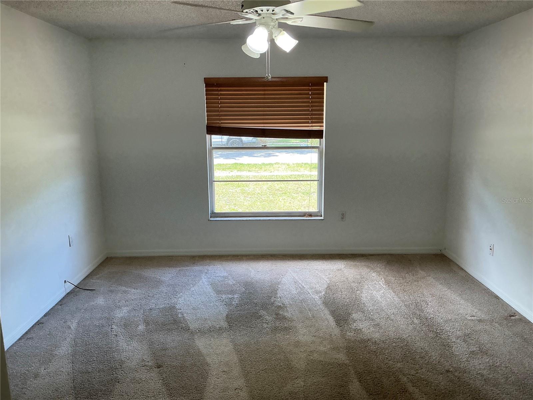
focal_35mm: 28
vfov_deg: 49.7
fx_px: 431
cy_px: 200
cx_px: 266
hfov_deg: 63.4
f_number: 1.8
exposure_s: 1/60
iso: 40
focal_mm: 3
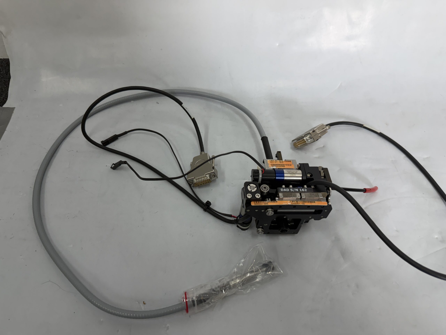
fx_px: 309
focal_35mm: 24
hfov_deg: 71.6
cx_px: 223
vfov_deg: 56.8
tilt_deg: -52.8
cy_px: 168
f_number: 1.78
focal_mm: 6.76
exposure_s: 1/100
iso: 160
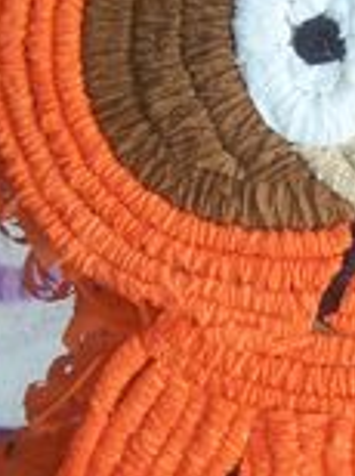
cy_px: 281
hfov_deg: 13.5
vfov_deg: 18.6
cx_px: 432
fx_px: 1453
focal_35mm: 106
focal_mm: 5.6
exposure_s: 1/60
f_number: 2.7
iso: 100
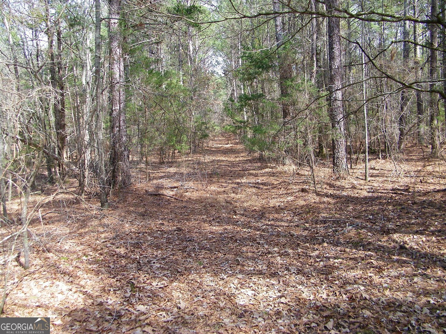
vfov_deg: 49.7
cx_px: 223
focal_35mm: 28
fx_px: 361
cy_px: 167
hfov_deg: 63.4
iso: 80
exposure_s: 1/125
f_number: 3.5
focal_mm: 5
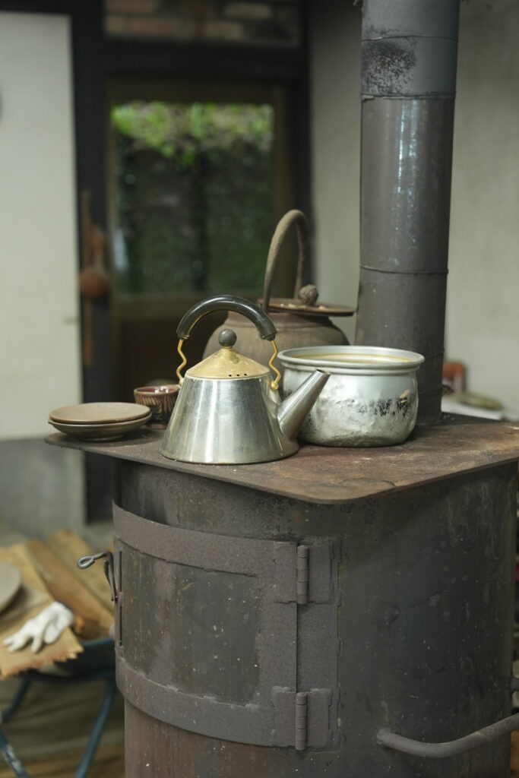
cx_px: 260
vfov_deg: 33.4
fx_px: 1297
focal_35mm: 60
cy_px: 389
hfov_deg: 22.6
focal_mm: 60
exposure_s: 1/125
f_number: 2.8
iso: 2000
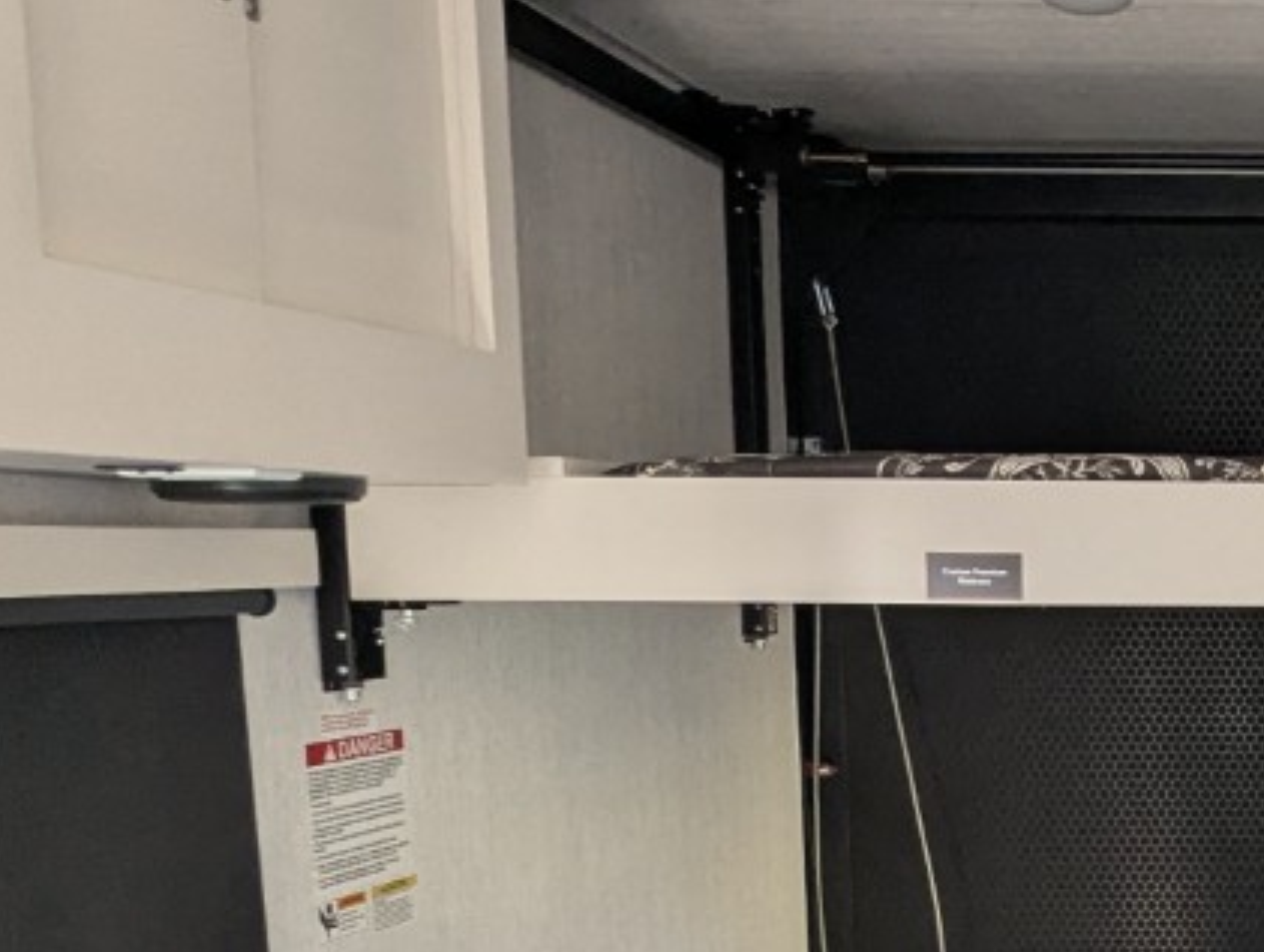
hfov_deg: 30.8
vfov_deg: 26.9
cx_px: 1503
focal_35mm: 53
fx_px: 1938
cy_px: 805
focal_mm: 2.35
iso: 288
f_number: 2.2
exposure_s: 1/77.8
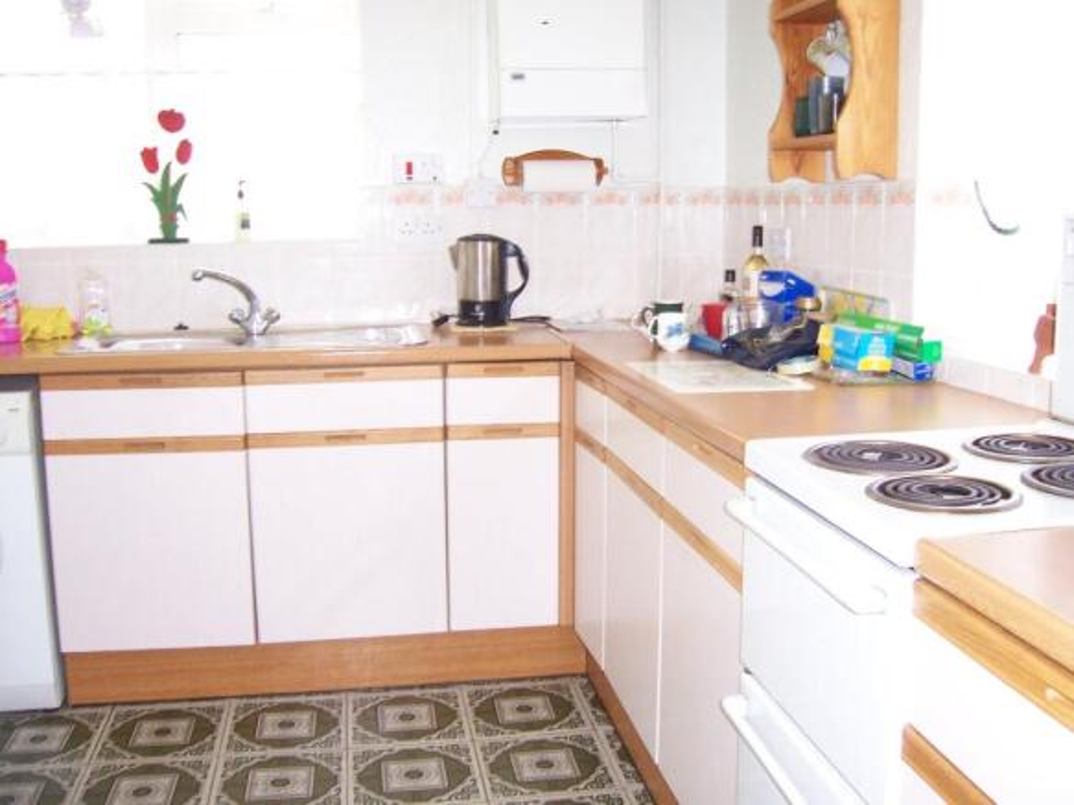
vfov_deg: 39.6
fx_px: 1117
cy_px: 402
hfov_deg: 51.4
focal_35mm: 36
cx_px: 537
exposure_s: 1/90
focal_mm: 6
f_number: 3
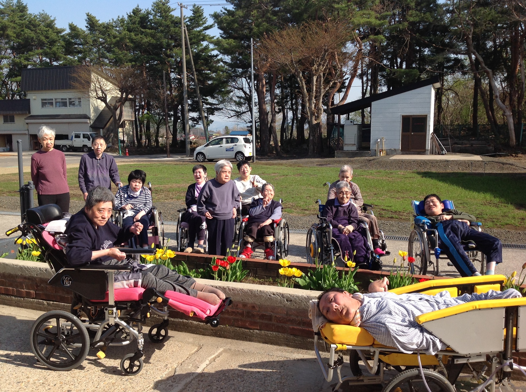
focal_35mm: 35
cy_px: 196
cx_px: 263
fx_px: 531
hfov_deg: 52.7
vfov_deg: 40.6
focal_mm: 4.28
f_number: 2.4
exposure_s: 1/1259
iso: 50
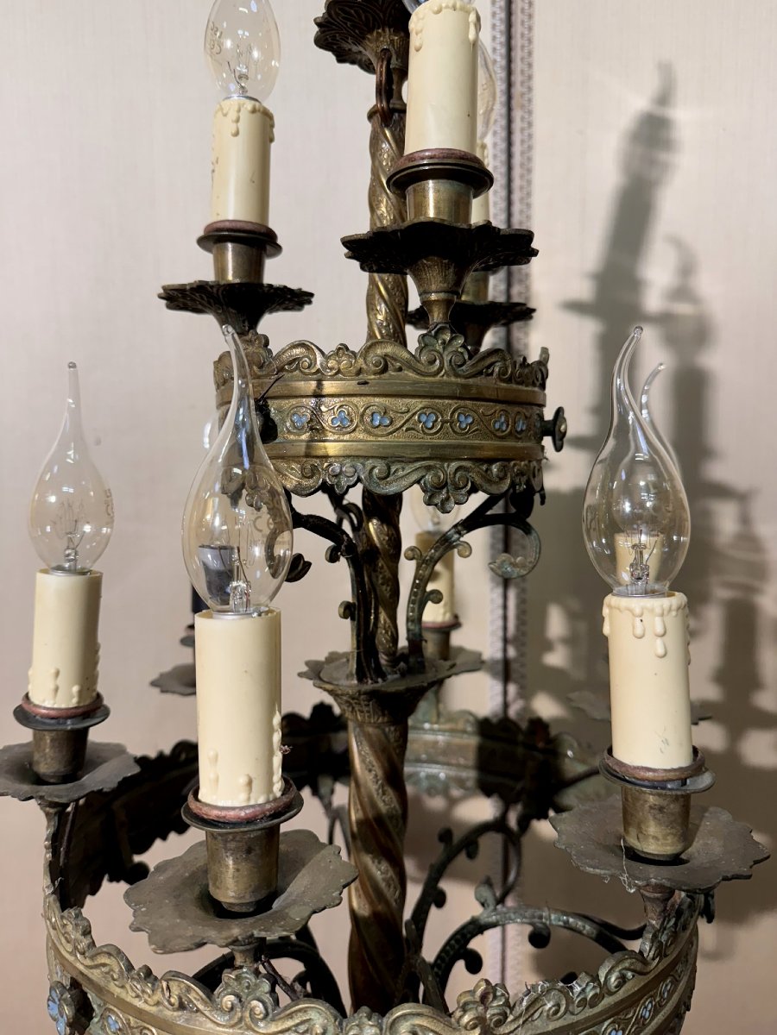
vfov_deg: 71.6
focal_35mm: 24
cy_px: 518
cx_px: 388
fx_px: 718
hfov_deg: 56.8
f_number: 1.78
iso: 200
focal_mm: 6.76
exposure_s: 1/100
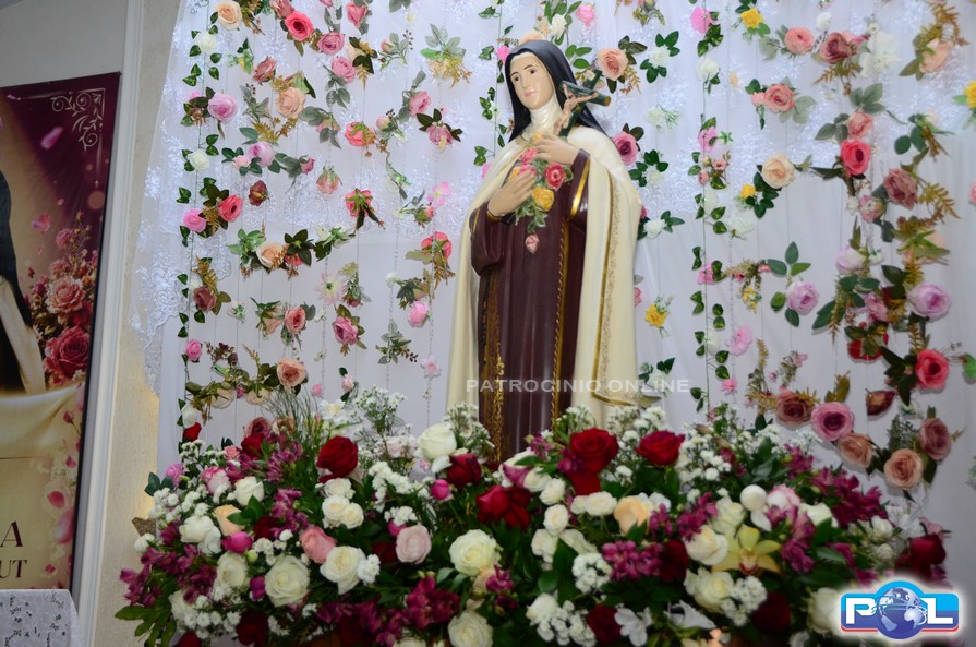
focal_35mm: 40
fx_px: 1096
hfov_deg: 48.0
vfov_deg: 32.9
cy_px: 324
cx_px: 488
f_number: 5
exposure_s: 1/200
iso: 1250
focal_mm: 27
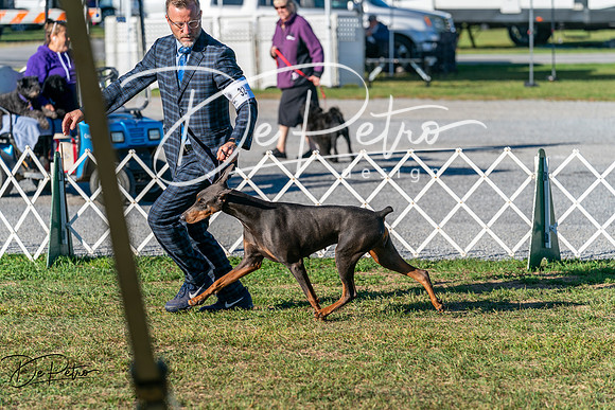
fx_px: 2631
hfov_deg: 13.3
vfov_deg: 8.9
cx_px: 308
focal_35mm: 154
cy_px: 205
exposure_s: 1/1250
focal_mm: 154
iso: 200
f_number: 4.5
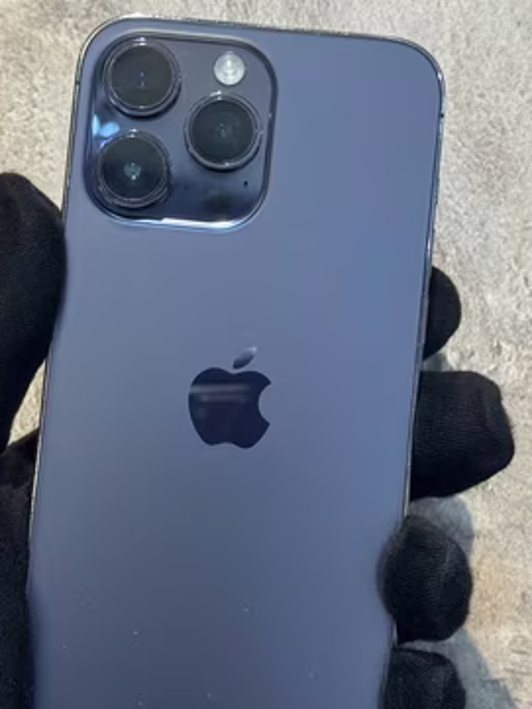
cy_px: 332
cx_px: 194
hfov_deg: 17.3
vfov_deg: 23.0
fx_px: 1741
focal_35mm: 85
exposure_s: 1/50
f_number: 1.78
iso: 100
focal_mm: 6.76
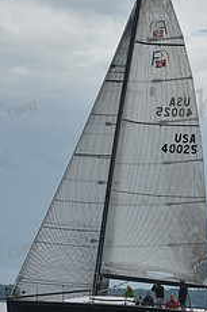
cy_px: 178
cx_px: 108
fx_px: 2073
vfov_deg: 8.6
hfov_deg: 5.7
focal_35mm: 240
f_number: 13
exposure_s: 1/800
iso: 250
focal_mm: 95
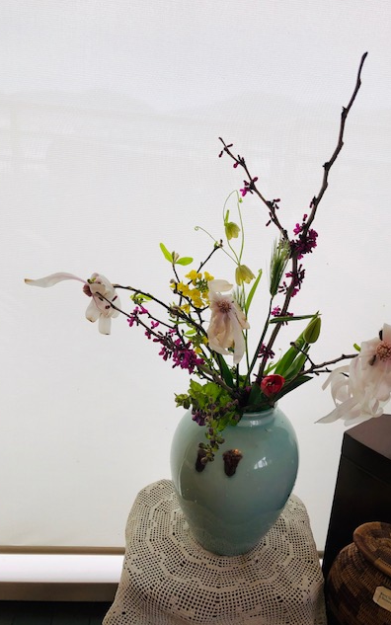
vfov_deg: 62.9
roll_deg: -4.4
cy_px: 315
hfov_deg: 41.8
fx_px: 511
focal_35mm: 30
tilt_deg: -15.8
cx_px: 222
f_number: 1.8
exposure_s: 1/147
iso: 20
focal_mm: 3.99
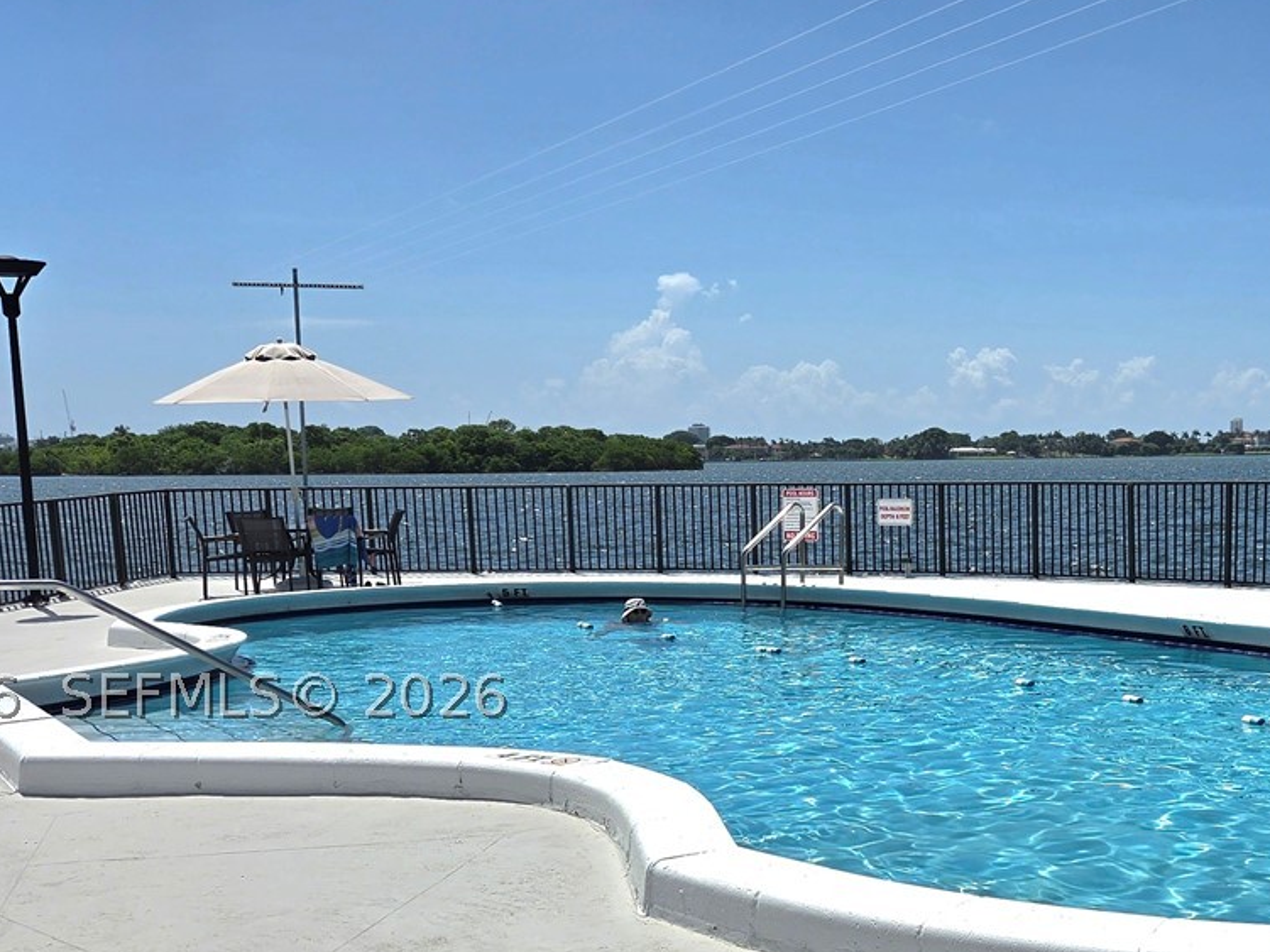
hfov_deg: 37.5
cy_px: 695
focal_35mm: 49
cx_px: 1025
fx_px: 1797
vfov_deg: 29.3
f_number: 1.8
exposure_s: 1/10000
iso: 50
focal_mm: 5.4
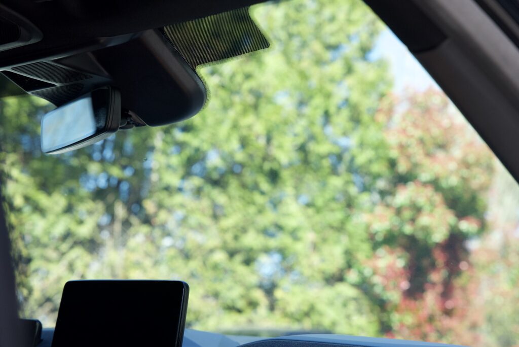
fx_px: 1010
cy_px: 174
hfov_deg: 28.8
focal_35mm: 70
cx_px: 260
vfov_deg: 19.5
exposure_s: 1/320
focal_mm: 70
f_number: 5.6
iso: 1250
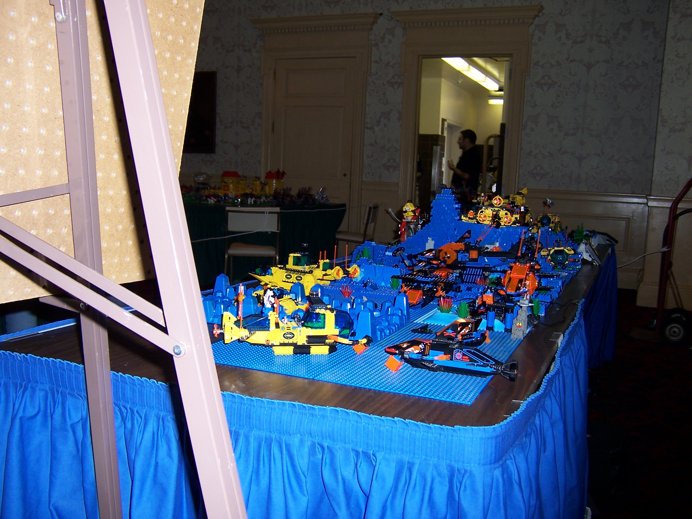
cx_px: 346
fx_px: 660
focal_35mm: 33
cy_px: 260
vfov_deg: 42.9
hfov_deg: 55.4
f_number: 2.8
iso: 80
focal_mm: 5.5
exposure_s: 1/60
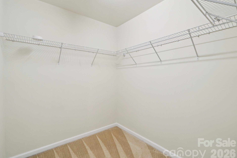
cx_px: 111
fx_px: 105
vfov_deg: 73.7
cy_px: 78
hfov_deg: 96.6
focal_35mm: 16
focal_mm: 10
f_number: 8
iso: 400
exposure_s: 1/4
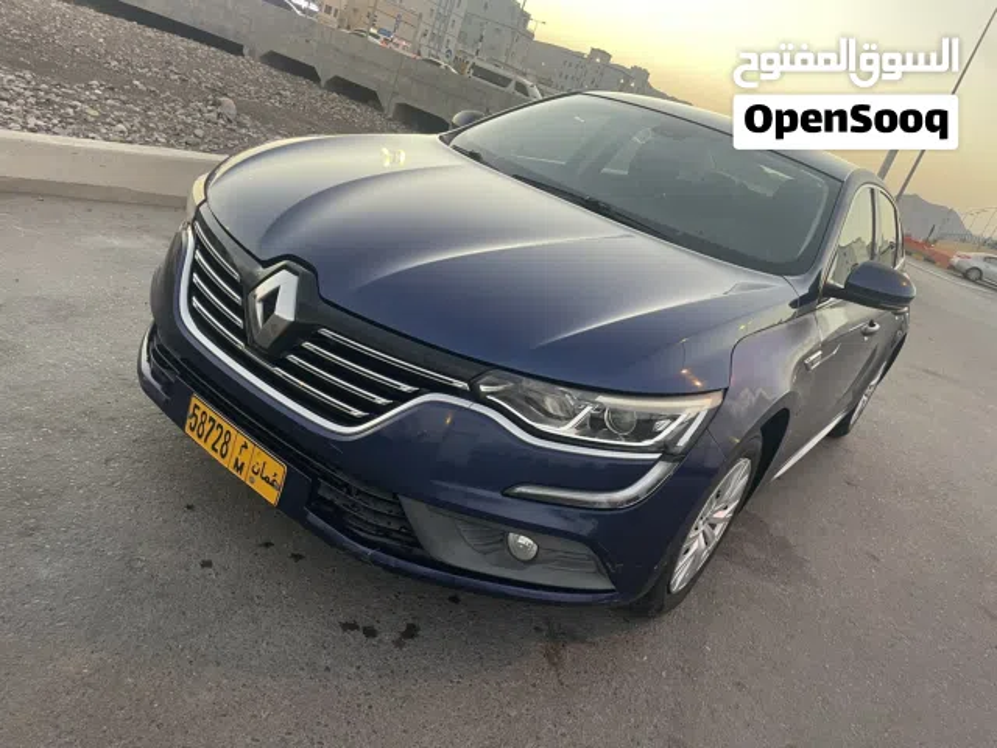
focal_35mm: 26
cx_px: 498
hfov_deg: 67.3
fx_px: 749
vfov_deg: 53.1
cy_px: 374
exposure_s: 1/50
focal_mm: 4.2
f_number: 1.6
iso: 100
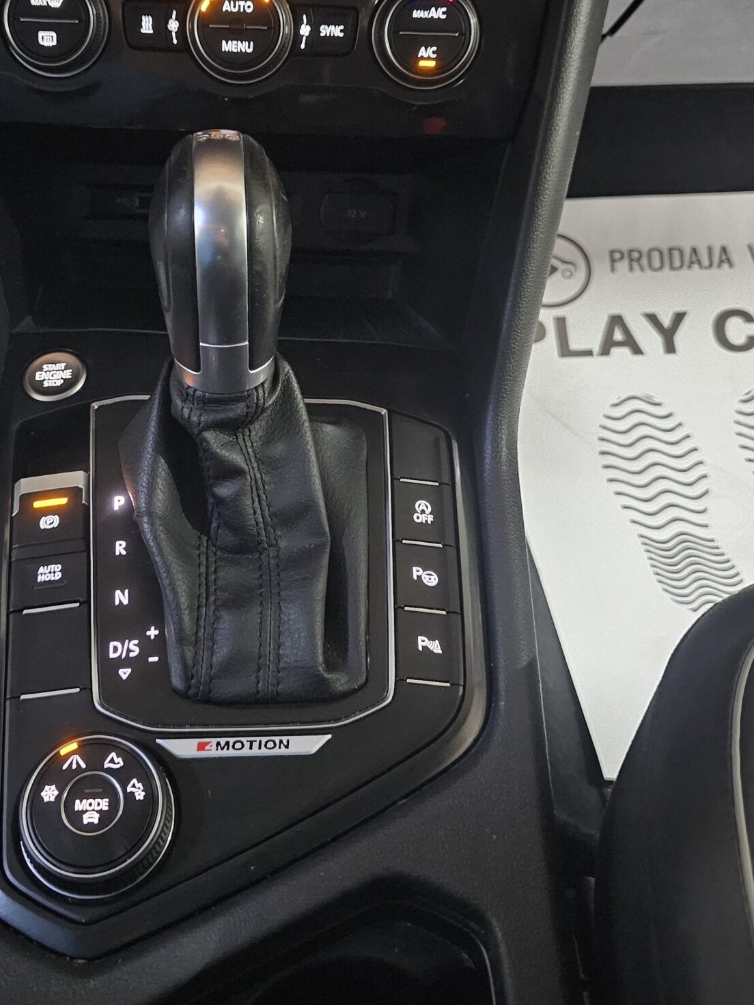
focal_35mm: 40
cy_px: 342
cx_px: 262
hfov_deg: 35.7
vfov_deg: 46.1
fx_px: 1162
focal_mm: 6.3
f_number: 1.7
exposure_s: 1/16.7
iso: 1600
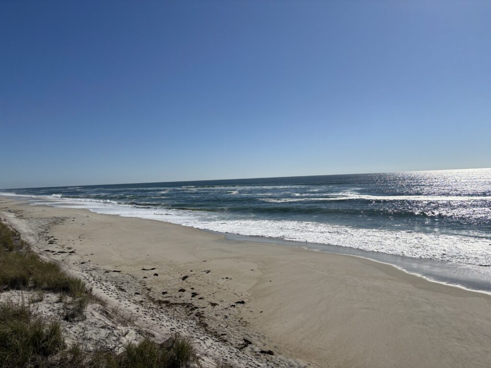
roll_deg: +2.3
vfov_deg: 53.1
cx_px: 246
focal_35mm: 26
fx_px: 369
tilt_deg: -1.2
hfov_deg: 67.3
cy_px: 184
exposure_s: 1/12195
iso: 50
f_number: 1.6
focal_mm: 5.96
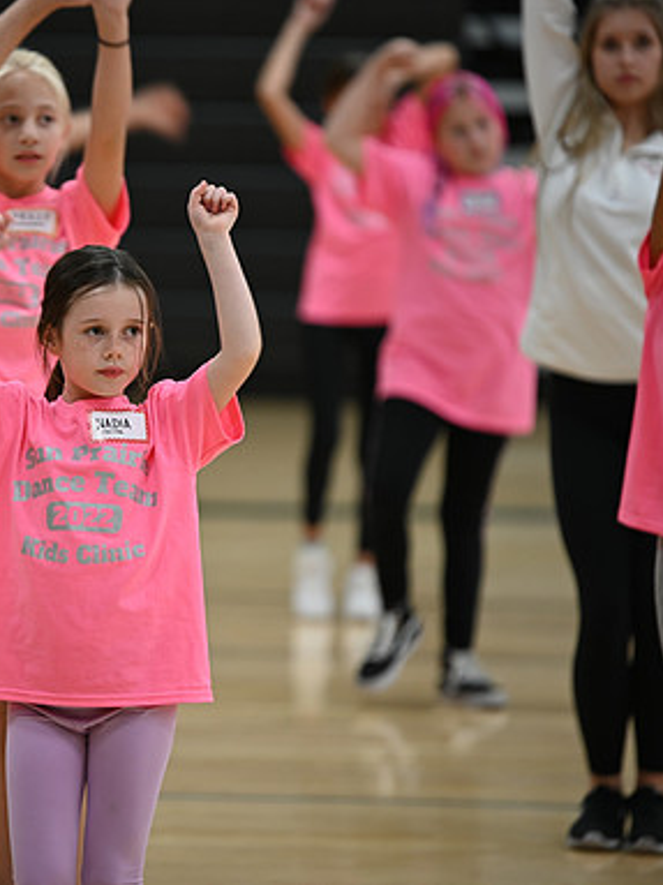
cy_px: 441
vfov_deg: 6.8
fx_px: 7436
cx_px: 79
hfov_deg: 5.1
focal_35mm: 291
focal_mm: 200
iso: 800
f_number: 2.8
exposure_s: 1/100
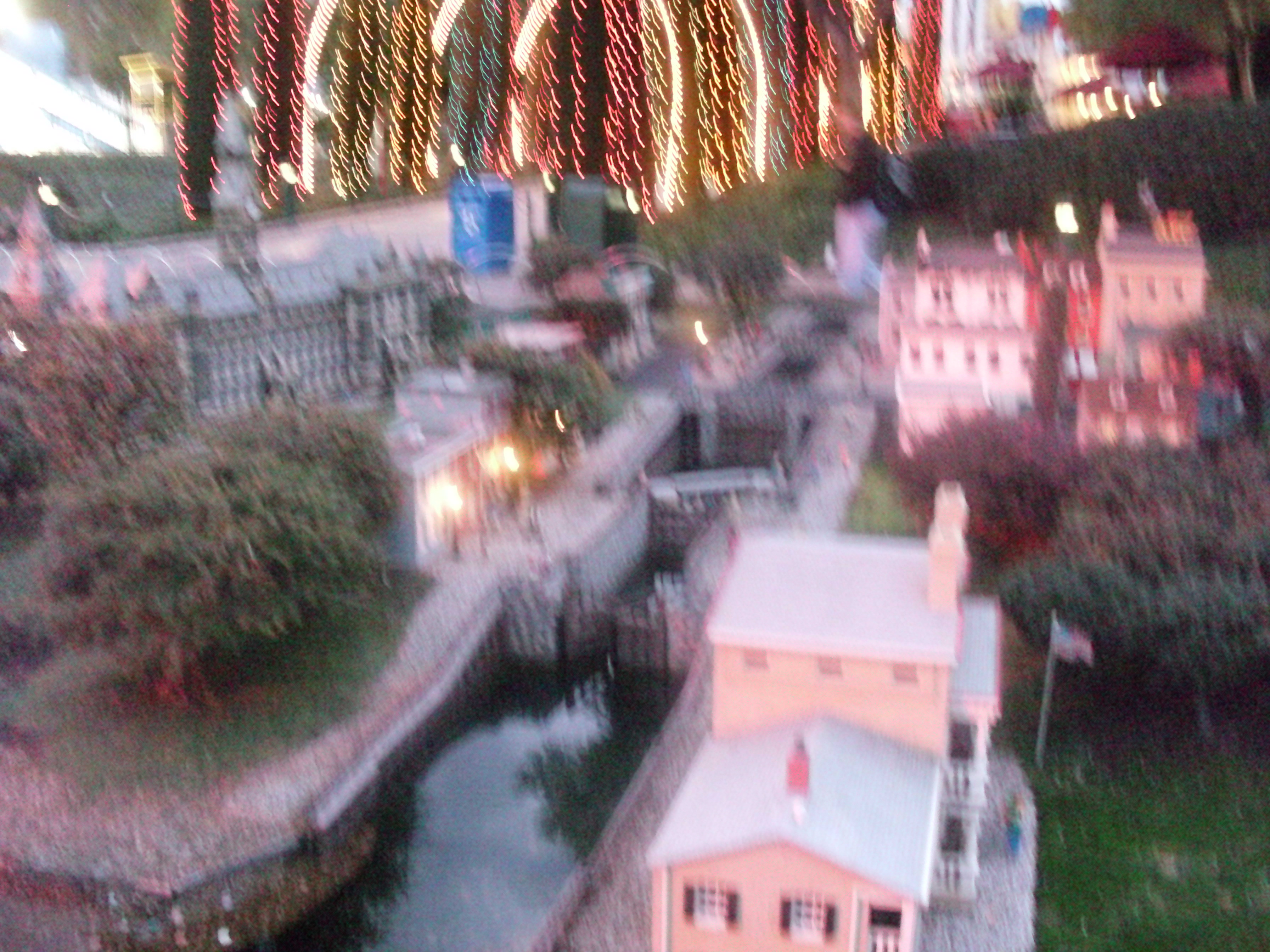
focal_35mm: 38
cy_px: 476
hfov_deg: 49.0
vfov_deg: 37.7
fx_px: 1394
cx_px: 635
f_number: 3.1
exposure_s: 1/5
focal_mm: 6.3
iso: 1600
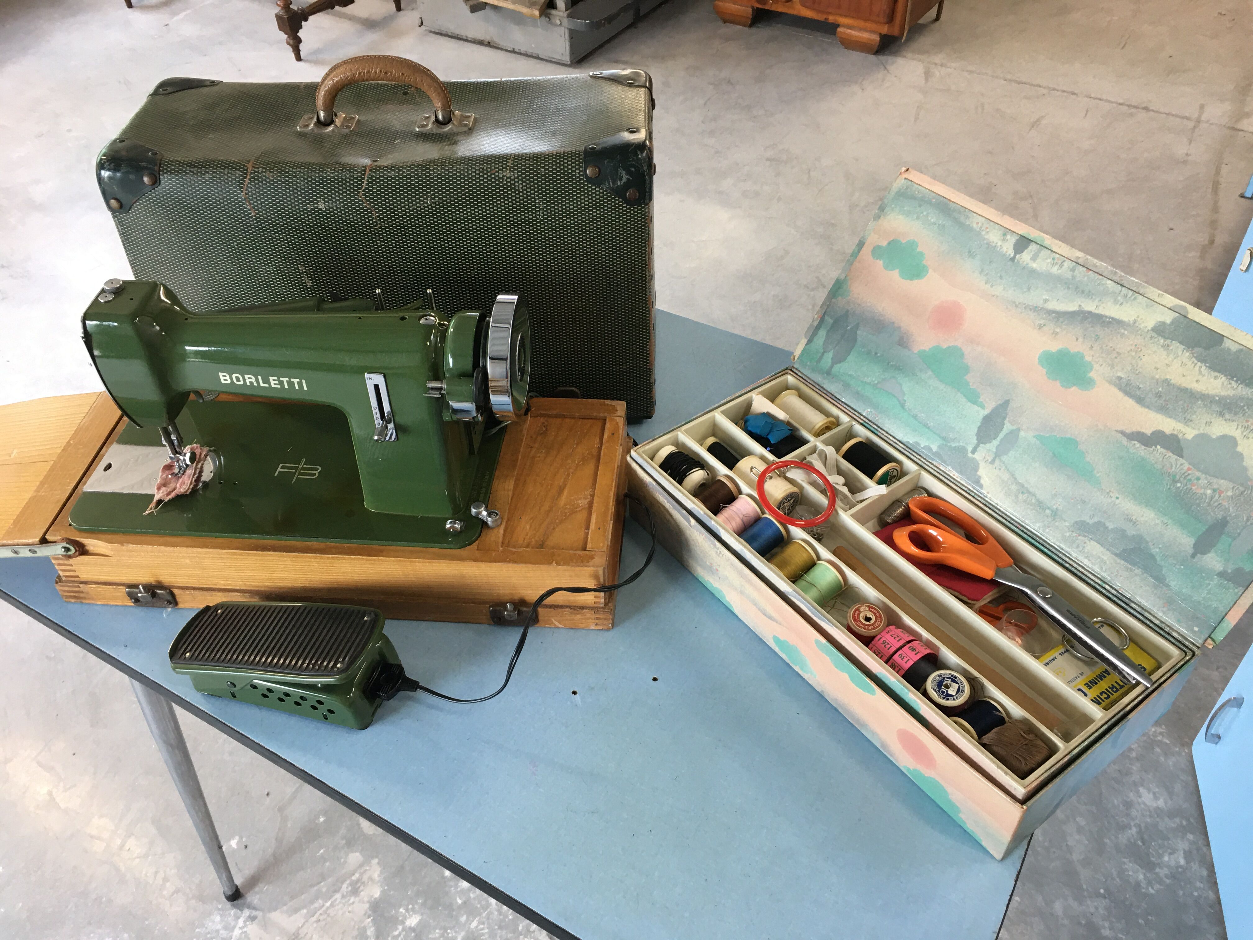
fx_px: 1050
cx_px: 626
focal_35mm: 29
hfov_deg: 61.7
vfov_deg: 48.2
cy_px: 470
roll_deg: +0.6
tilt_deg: -42.6
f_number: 2.2
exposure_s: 1/17
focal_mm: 4.15
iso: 40
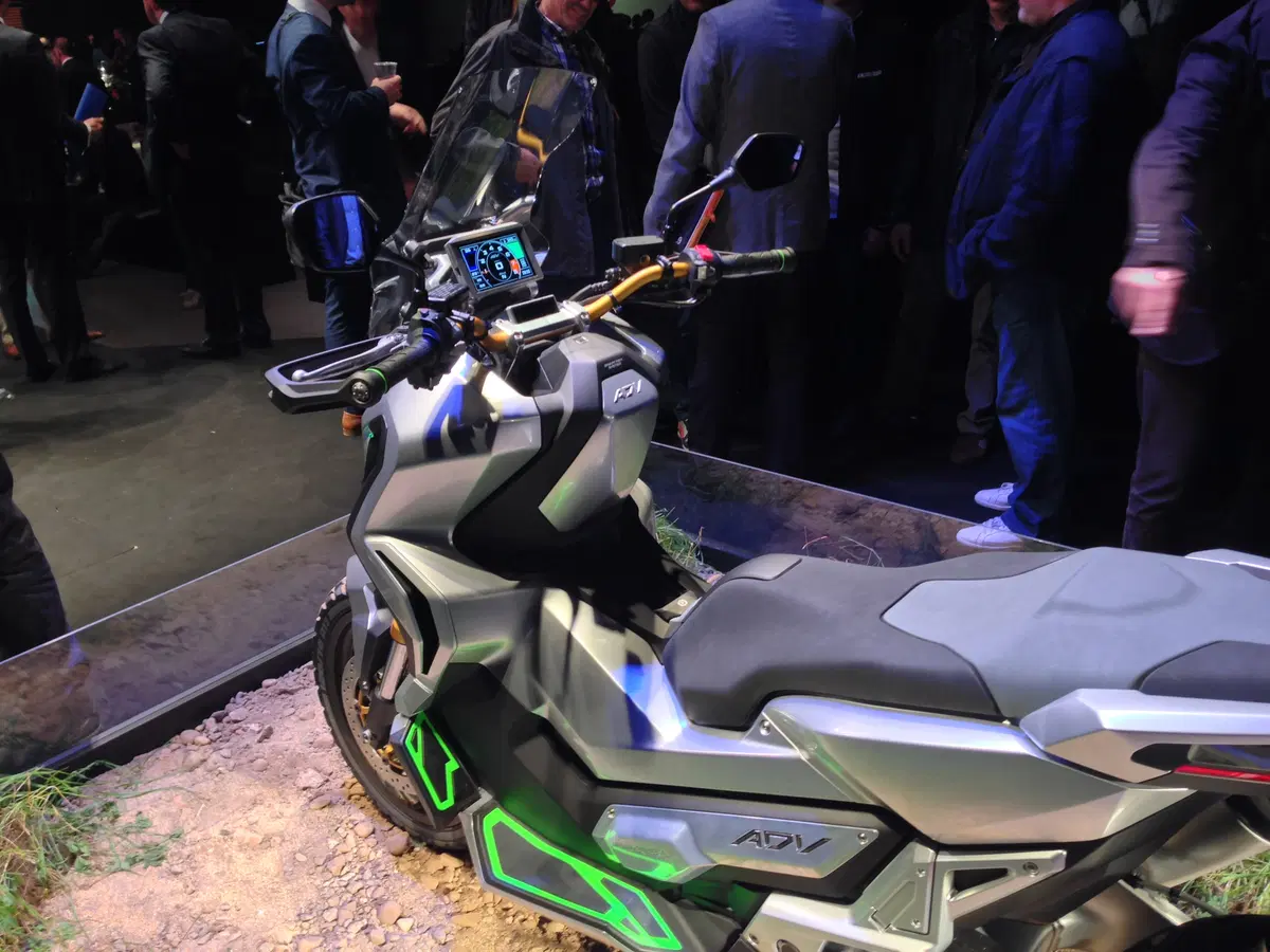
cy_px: 476
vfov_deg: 42.9
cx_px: 635
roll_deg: +3.2
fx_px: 1211
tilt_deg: -24.1
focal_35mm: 33
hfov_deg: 55.4
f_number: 2.4
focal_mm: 4.12
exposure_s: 1/20
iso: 64
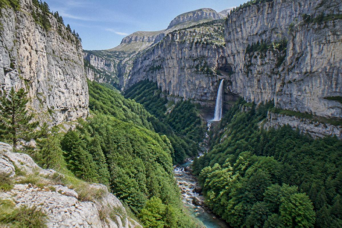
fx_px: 332
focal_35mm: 35
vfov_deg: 37.9
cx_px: 171
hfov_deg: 54.4
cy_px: 114
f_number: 7.1
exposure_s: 1/500
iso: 400
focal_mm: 35
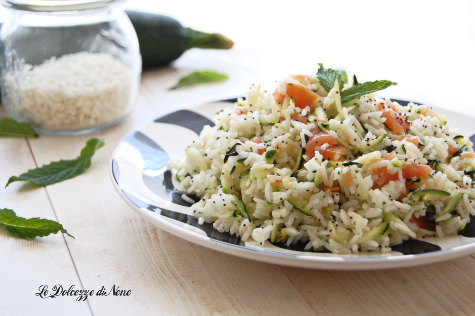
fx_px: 831
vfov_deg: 21.5
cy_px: 158
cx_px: 238
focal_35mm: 63
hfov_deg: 31.9
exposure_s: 1/50
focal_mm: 42
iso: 800
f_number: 5.3
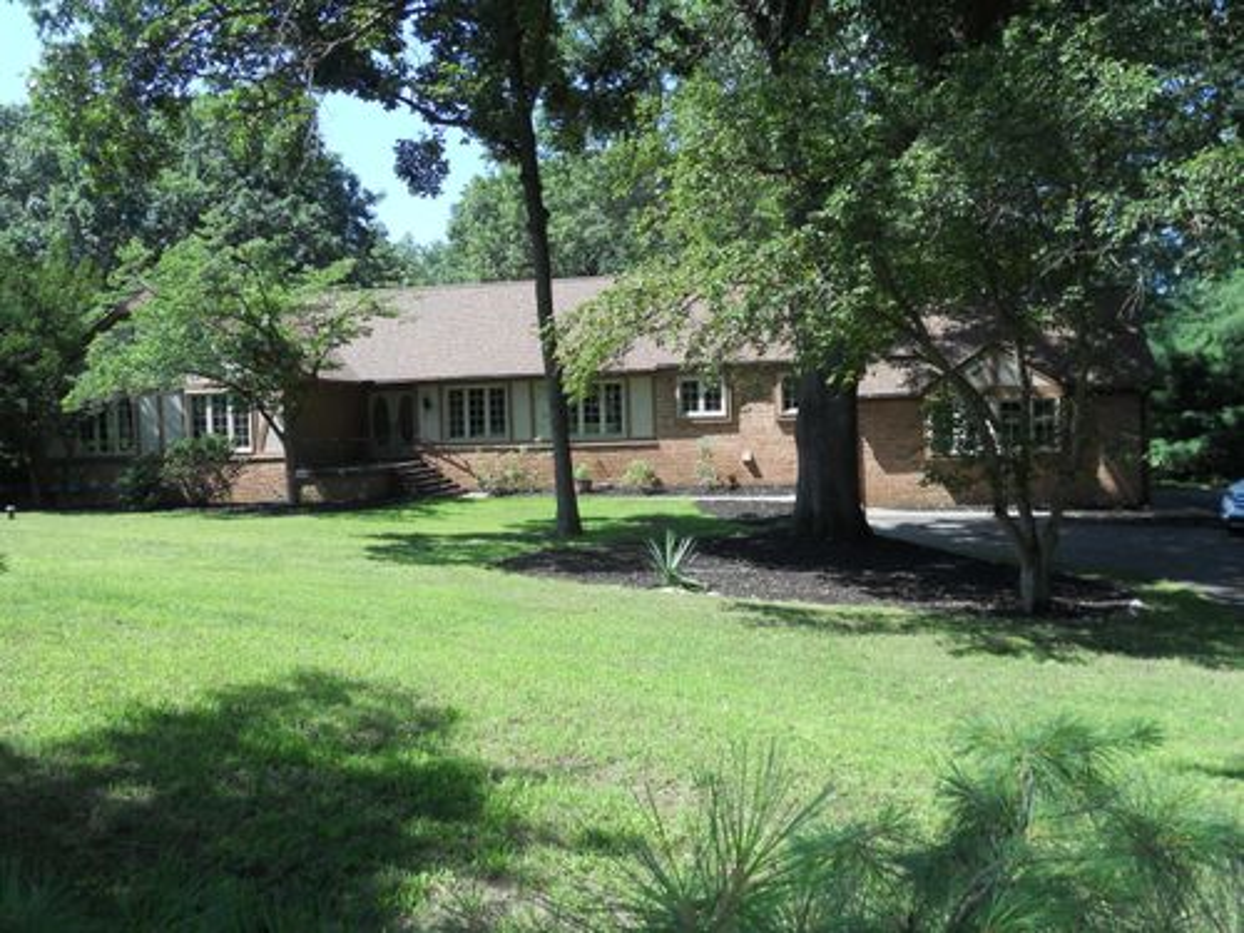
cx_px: 622
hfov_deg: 56.8
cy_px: 466
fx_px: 1150
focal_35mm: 32
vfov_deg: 44.2
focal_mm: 5.8
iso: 80
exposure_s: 1/320
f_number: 3.5
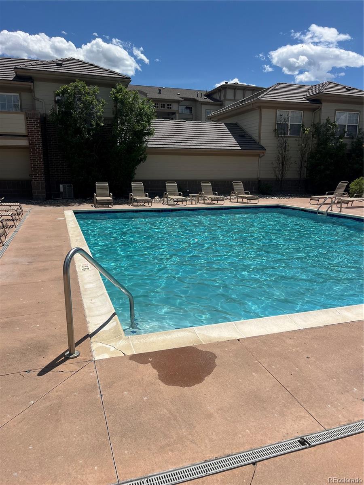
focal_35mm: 26
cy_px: 242
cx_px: 182
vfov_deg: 67.3
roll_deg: +0.6
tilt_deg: -12.1
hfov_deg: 53.1
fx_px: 365
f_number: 1.6
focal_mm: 5.1
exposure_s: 1/6494
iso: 50
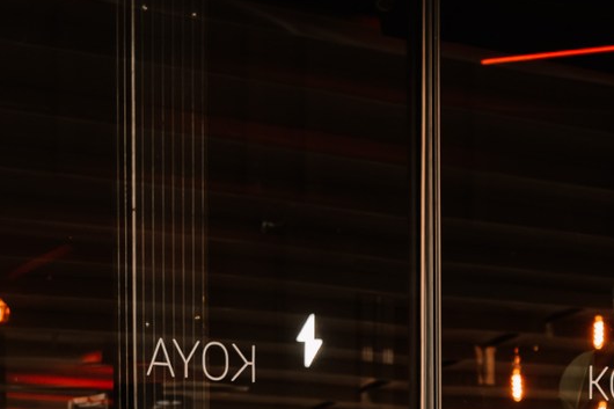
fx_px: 1978
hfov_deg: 16.5
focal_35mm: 116
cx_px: 833
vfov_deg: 10.5
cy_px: 909
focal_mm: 24
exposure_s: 1/200
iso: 320
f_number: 2.8
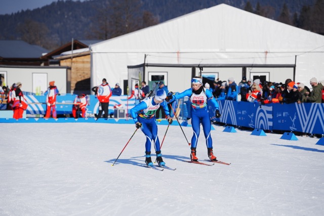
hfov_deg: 15.0
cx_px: 162
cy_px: 108
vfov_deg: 10.0
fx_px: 1234
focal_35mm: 137
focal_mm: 137.1
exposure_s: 1/8000
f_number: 4
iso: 250
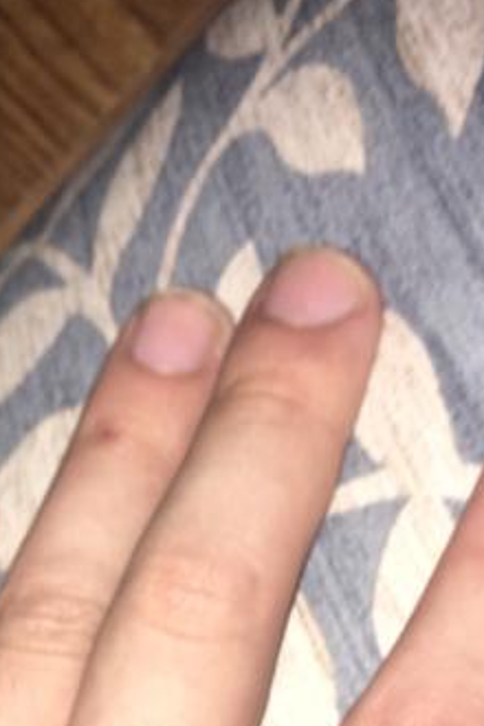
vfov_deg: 22.9
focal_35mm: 84
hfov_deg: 16.1
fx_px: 1694
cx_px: 64
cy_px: 785
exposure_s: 1/41
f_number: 2.2
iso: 25
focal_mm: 4.15
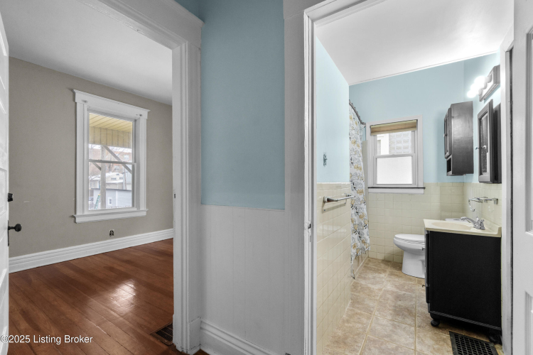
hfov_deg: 100.4
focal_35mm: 15
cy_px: 178
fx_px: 222
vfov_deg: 77.3
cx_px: 266
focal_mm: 10
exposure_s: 1/10
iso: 400
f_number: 8
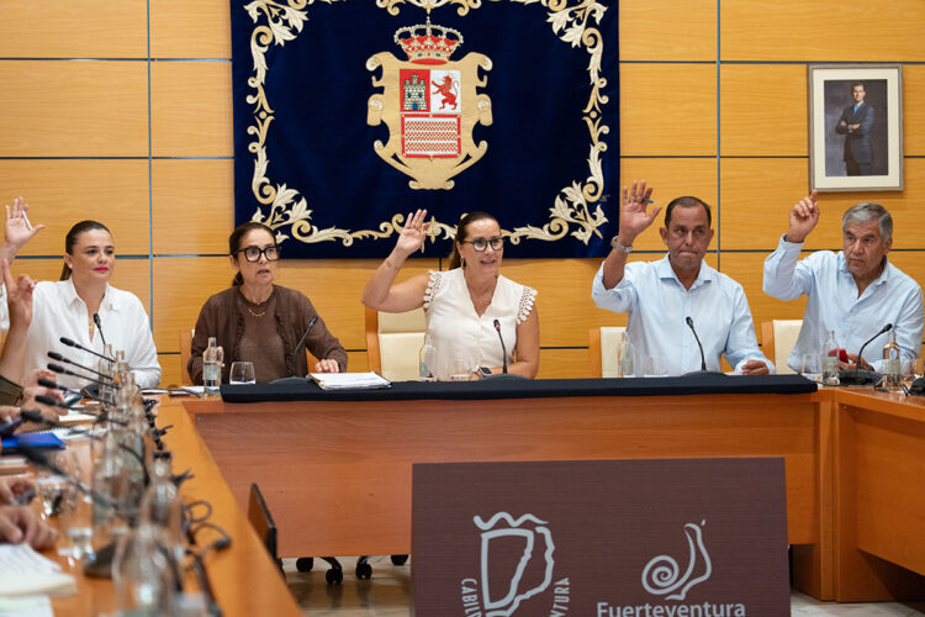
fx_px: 2389
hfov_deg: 21.9
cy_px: 308
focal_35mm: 93
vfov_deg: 14.7
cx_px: 462
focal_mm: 93
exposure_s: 1/250
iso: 4000
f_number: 4
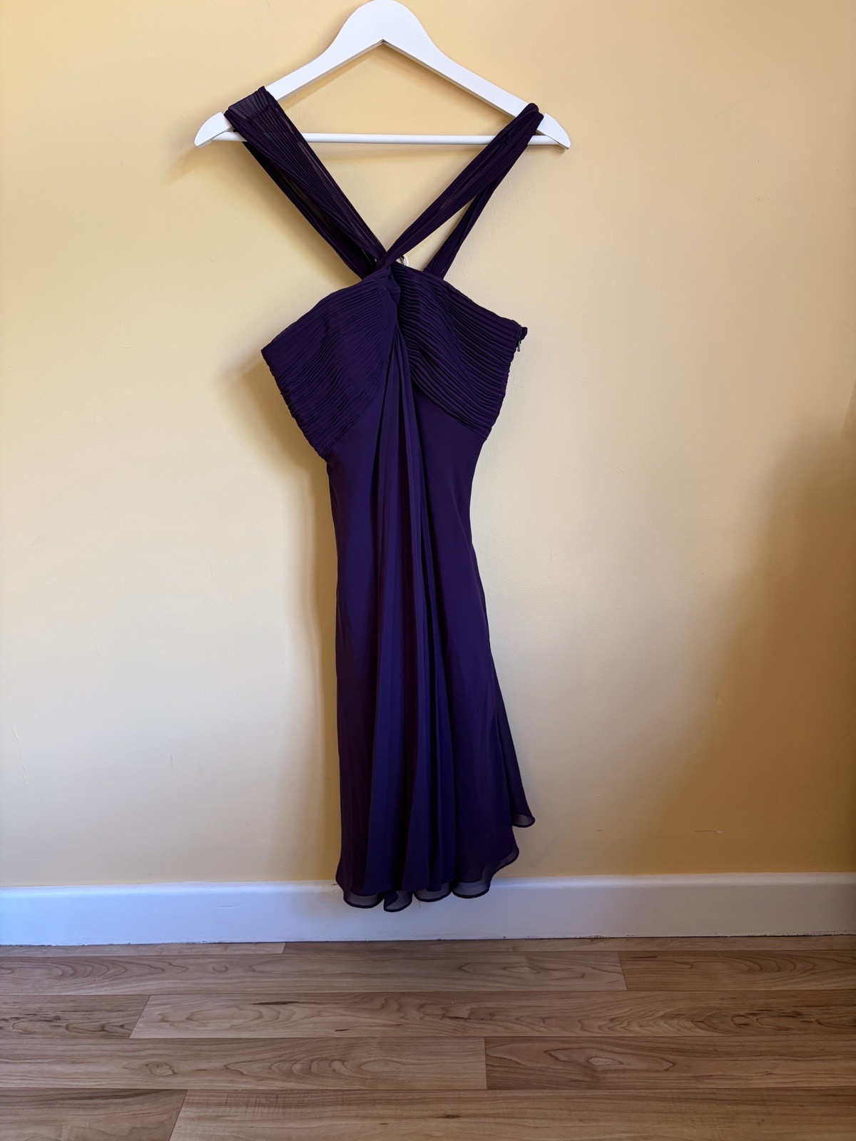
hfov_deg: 53.1
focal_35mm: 26
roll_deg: +2.2
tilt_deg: -13.3
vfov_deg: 67.3
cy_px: 570
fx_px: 857
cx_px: 428
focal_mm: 5.96
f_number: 1.6
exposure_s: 1/73
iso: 125
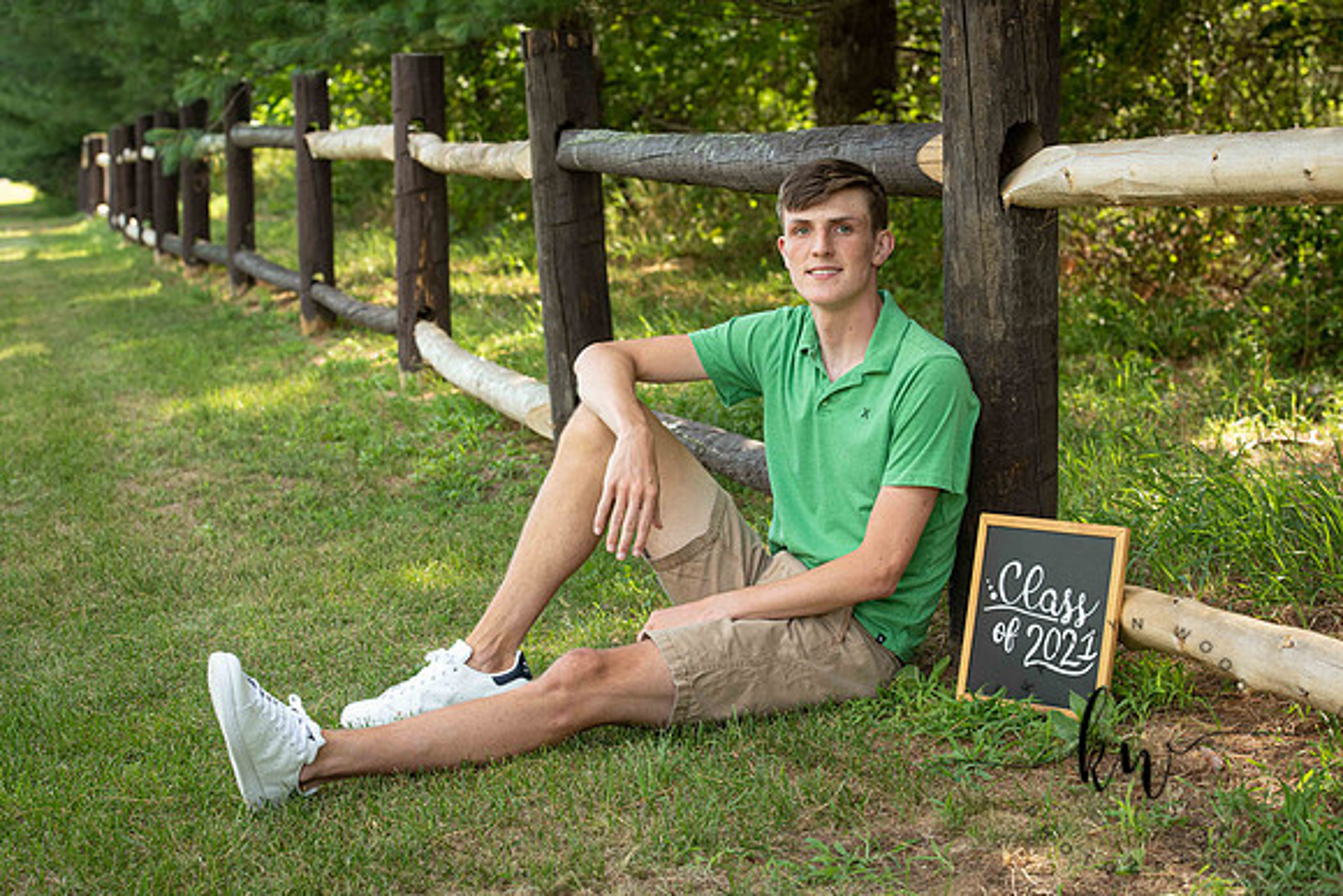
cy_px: 448
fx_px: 3060
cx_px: 672
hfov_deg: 24.8
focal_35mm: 82
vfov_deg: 16.7
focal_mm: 82
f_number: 6.3
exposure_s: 1/200
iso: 500
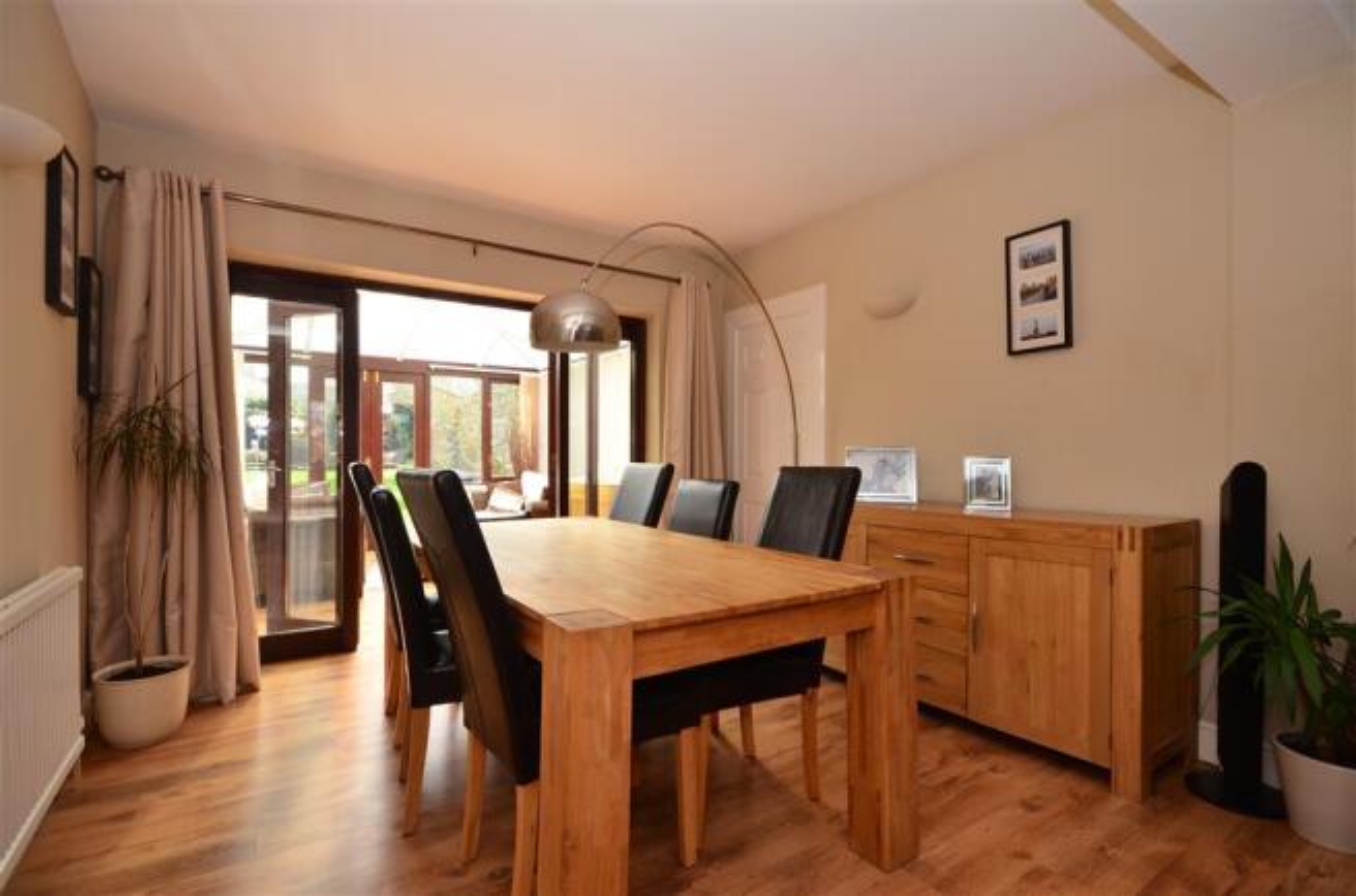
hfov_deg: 95.1
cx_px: 678
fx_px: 620
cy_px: 448
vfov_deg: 71.8
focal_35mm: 16
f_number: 10
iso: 640
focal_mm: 11
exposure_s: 1/60
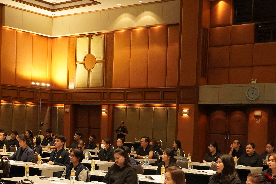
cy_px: 152
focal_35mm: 63
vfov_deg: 21.3
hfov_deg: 31.9
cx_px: 121
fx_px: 482
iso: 3200
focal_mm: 23
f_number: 4
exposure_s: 1/160
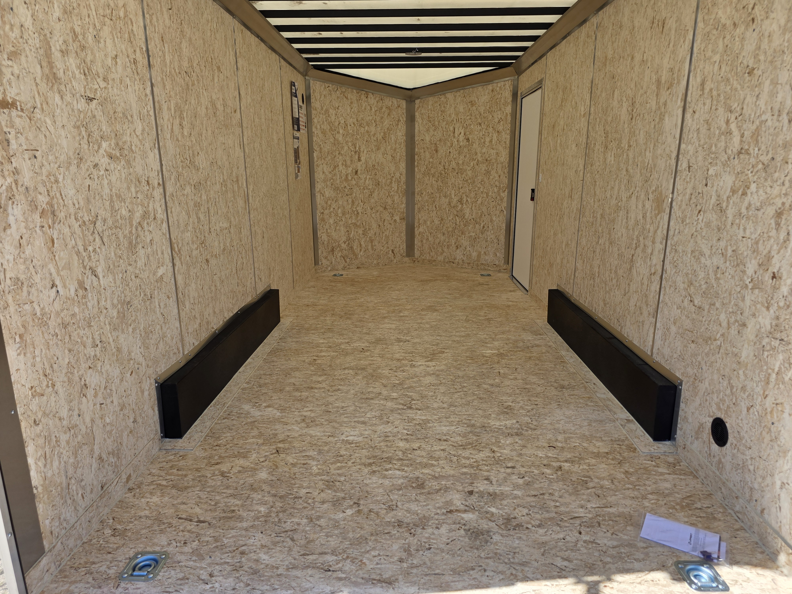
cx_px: 396
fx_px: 526
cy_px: 297
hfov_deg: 73.9
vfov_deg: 58.9
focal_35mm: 23
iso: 80
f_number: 1.7
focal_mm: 6.3
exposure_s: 1/2443
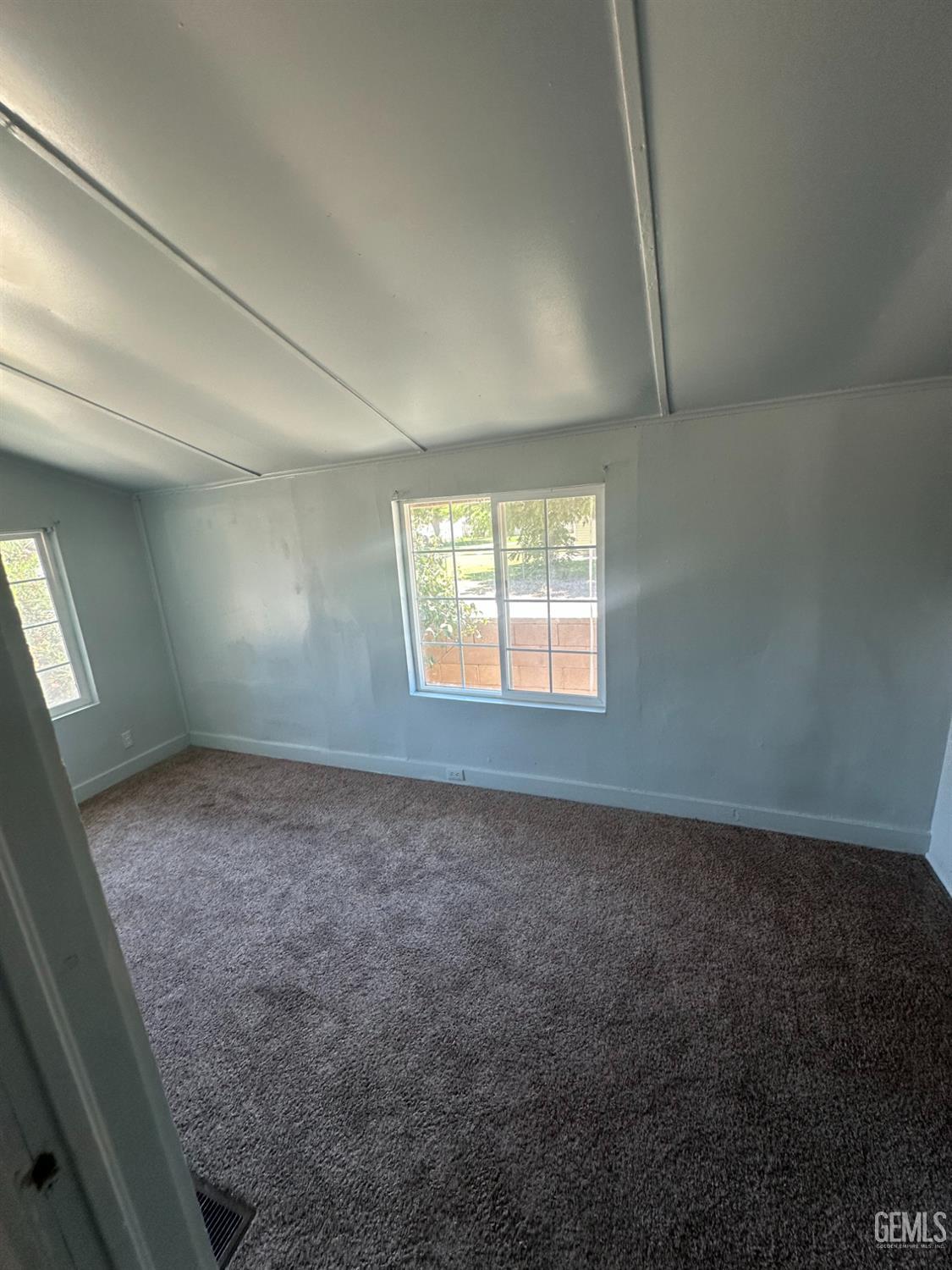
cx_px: 476
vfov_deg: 102.1
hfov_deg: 85.7
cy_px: 635
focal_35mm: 14
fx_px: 513
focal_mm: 2.22
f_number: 2.2
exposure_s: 1/99
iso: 80
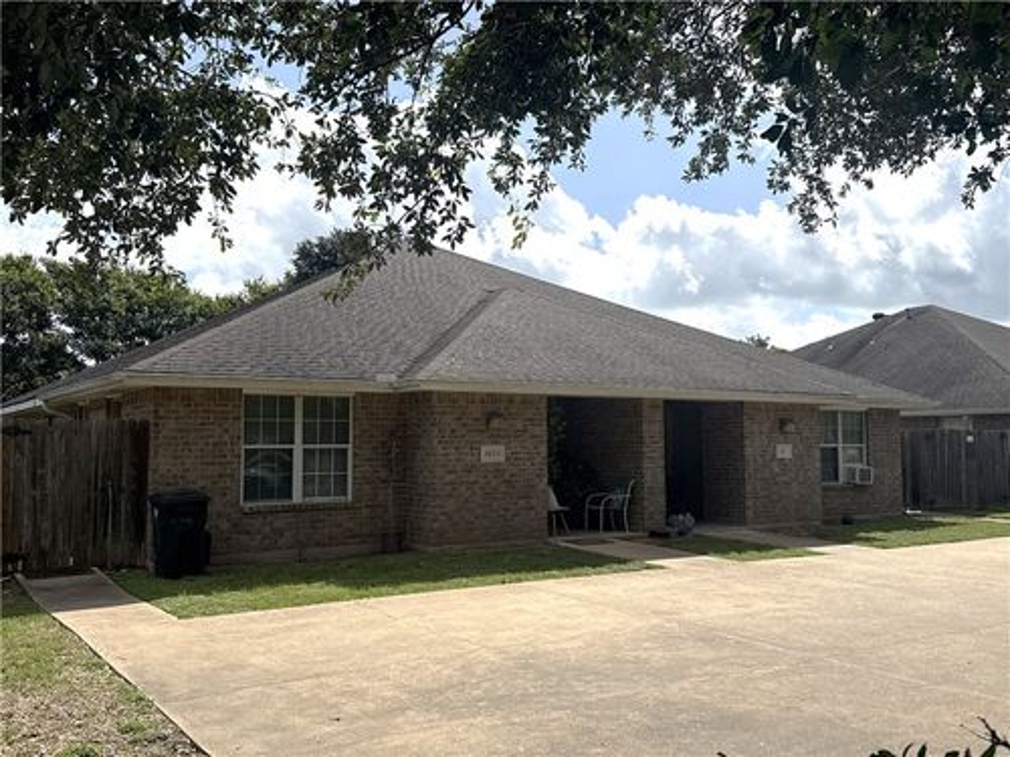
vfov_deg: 44.2
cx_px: 505
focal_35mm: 32
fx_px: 934
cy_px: 378
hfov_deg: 56.8
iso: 80
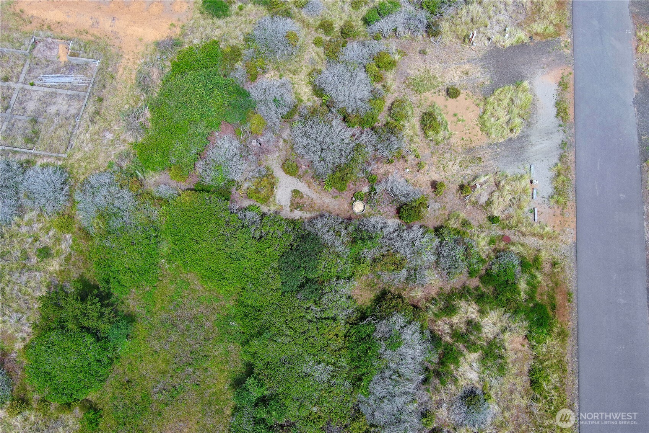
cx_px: 324
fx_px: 523
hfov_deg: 63.7
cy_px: 216
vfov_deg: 45.0
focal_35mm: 29
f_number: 2.8
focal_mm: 10.57
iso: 100
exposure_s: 1/858
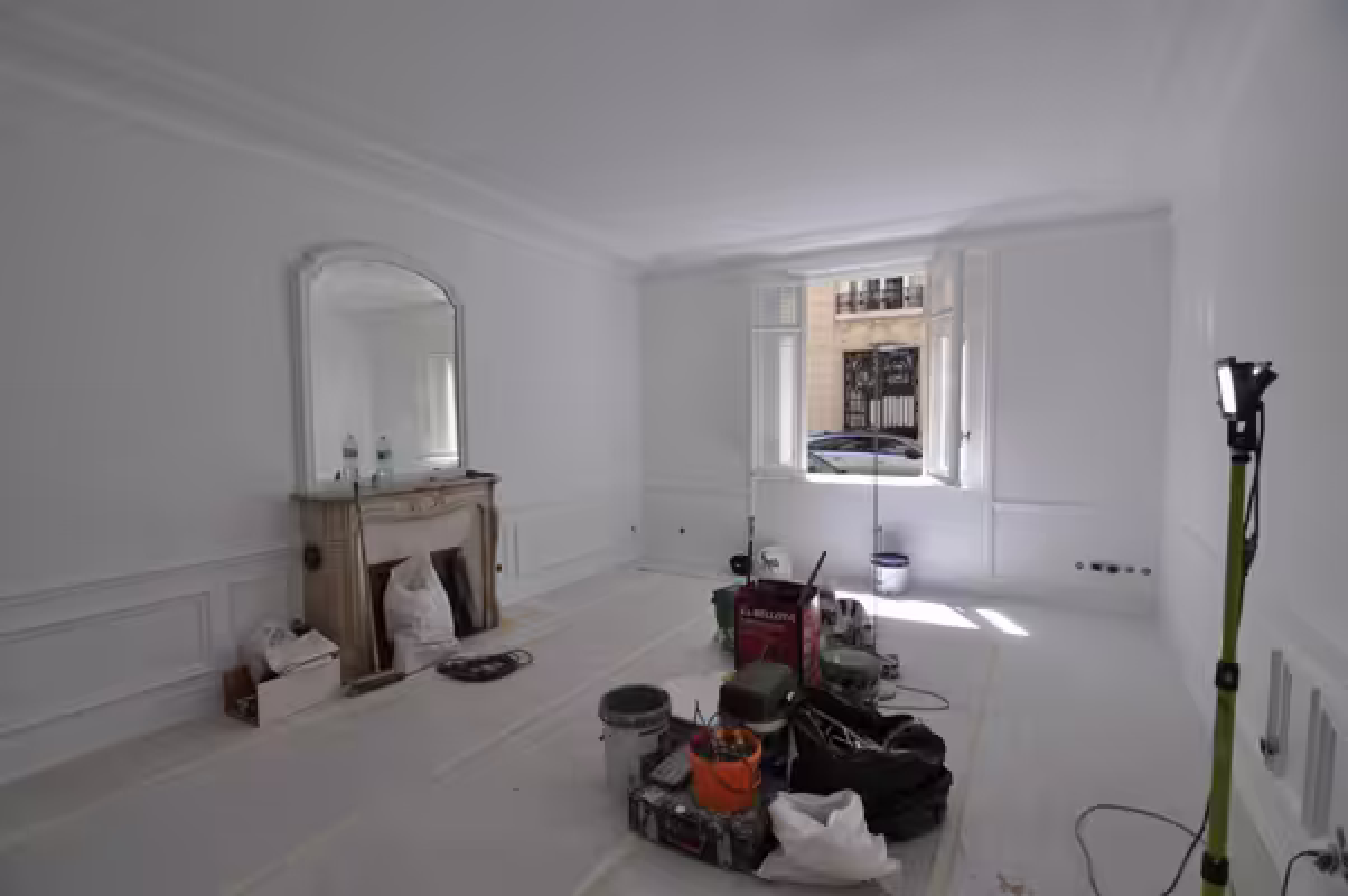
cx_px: 674
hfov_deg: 95.0
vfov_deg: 71.9
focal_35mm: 16
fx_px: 617
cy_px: 448
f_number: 7.1
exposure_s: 1/200
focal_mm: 11
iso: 200
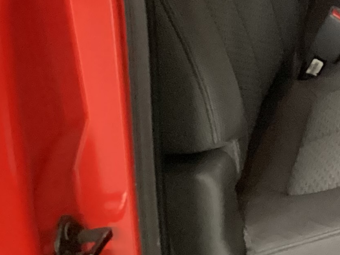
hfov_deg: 14.8
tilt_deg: -14.5
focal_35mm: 122
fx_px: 1198
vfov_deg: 11.5
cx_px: 537
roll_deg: +0.5
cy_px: -162
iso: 640
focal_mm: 3.3
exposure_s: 1/17
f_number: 2.4
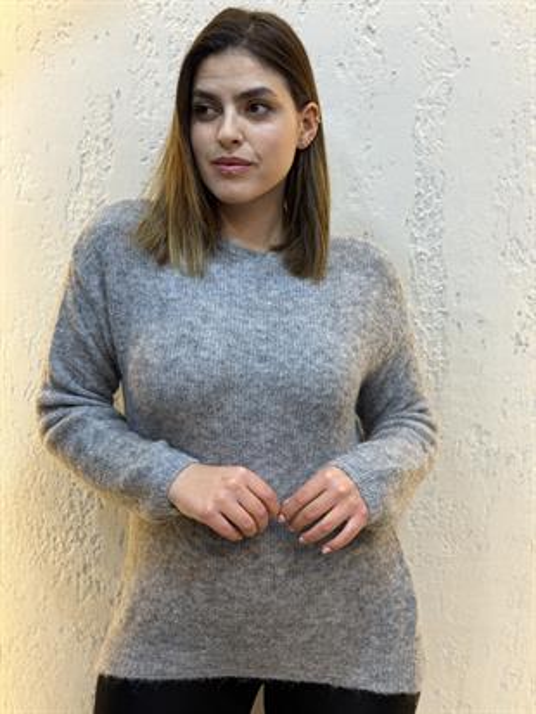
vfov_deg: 39.6
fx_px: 990
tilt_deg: -9.9
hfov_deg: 30.3
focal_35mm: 48
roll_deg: -2.3
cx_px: 268
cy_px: 357
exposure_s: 1/100
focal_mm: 6.76
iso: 64
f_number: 1.78
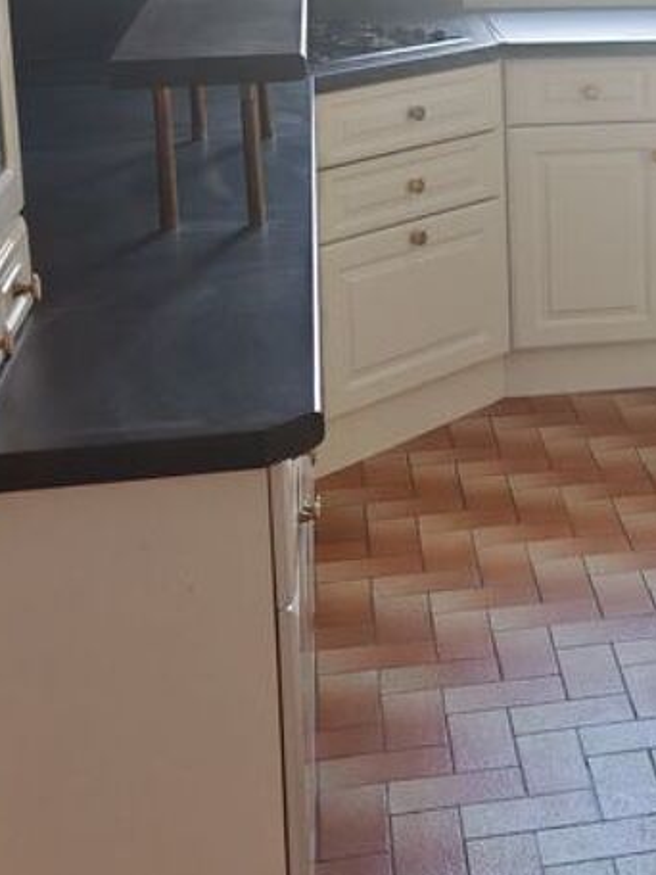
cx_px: 890
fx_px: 1996
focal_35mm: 79
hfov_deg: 17.3
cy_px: 172
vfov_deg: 24.3
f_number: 1.9
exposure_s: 1/100
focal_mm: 6.67
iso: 50
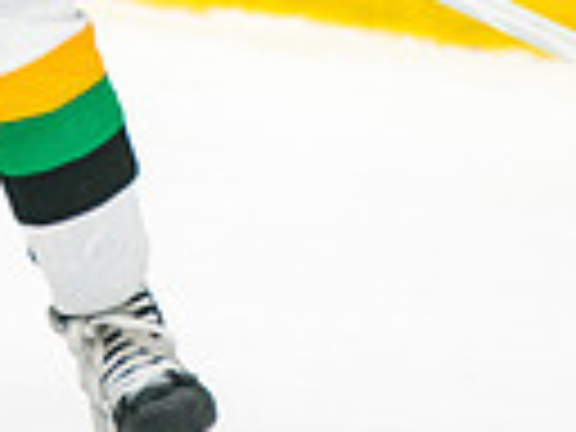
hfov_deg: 1.3
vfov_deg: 1.0
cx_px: 172
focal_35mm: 1512
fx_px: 25159
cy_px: -239
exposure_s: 1/1600
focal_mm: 300
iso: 3200
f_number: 3.2
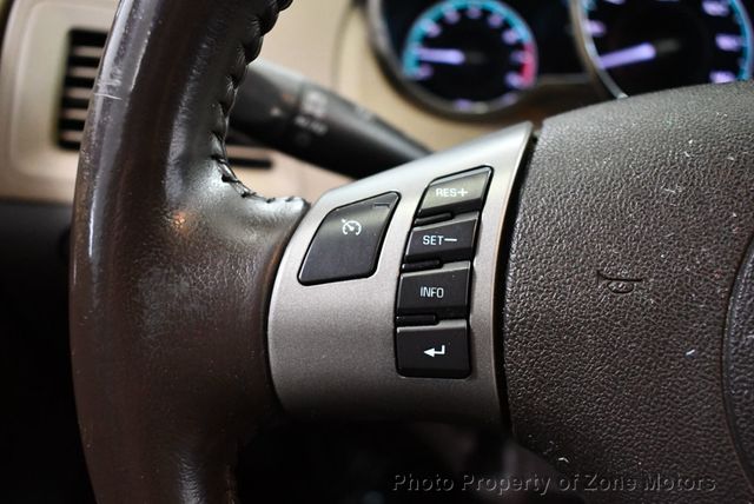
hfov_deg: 53.1
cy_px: 252
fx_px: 755
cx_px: 377
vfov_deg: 36.9
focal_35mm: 36
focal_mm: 18
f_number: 3.5
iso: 3200
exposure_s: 1/80
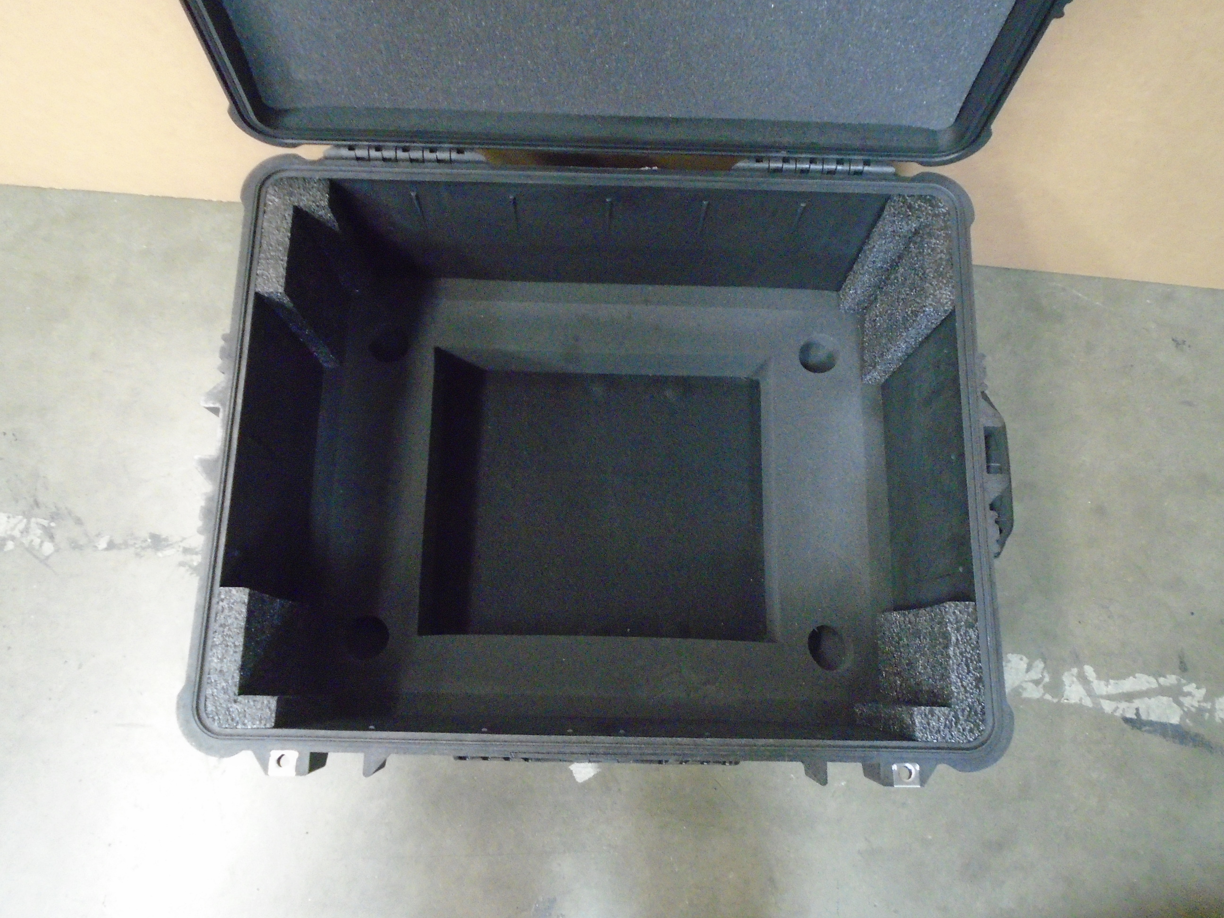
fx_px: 919
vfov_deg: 53.1
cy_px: 459
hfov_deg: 67.3
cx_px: 612
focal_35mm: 26
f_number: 3.2
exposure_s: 1/10
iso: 800
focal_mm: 4.6
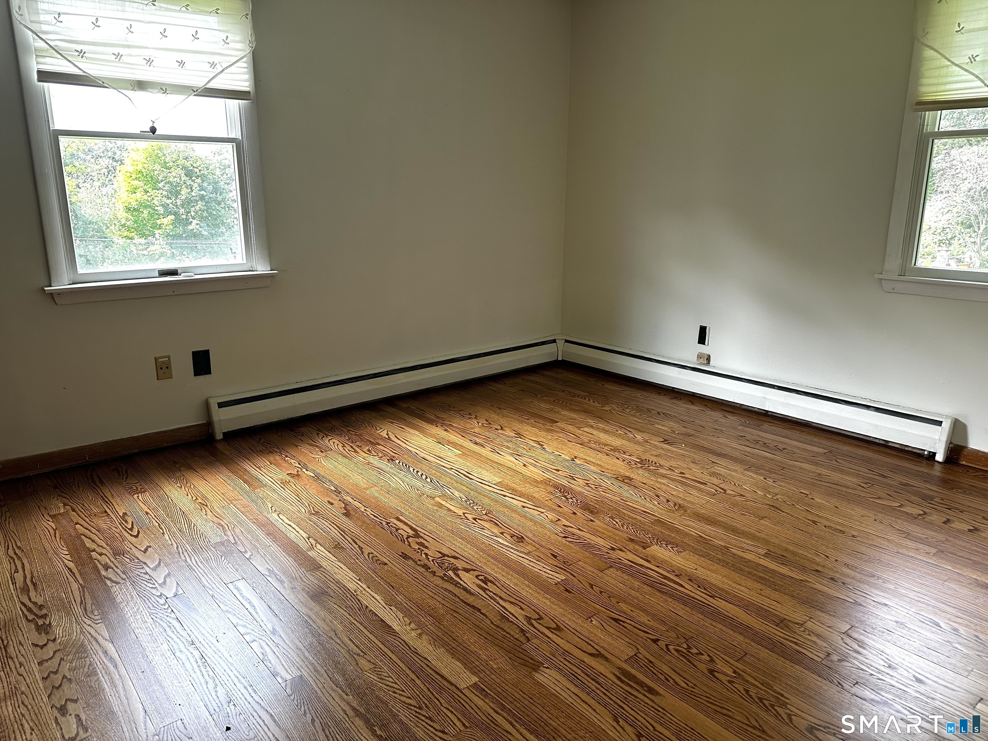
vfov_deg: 56.8
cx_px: 494
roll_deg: +0.2
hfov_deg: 71.6
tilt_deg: -13.0
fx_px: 685
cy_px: 370
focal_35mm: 24
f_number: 1.78
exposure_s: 1/121
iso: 200
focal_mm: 6.86
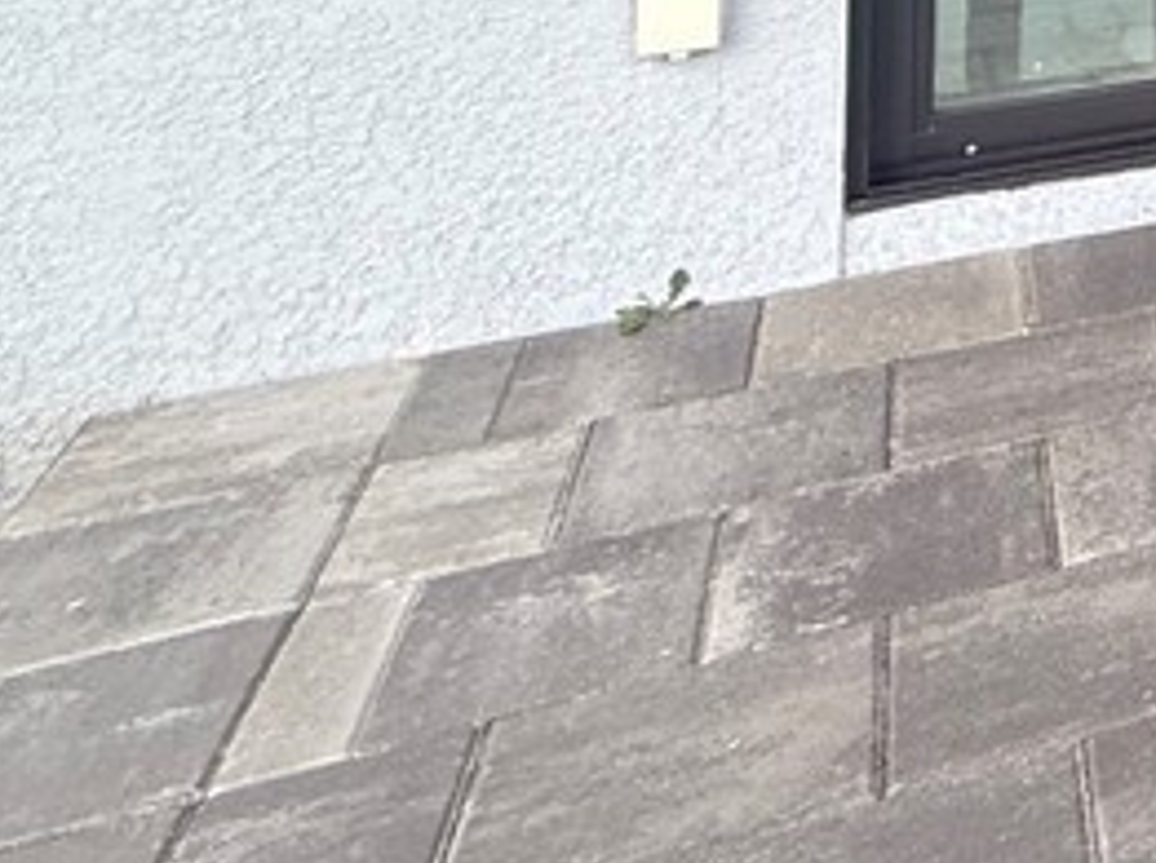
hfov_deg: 21.4
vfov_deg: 21.3
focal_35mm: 55
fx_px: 1834
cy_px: -505
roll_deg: -1.8
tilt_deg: -2.1
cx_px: 2122
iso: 50
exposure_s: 1/174
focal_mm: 2.22
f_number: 2.2
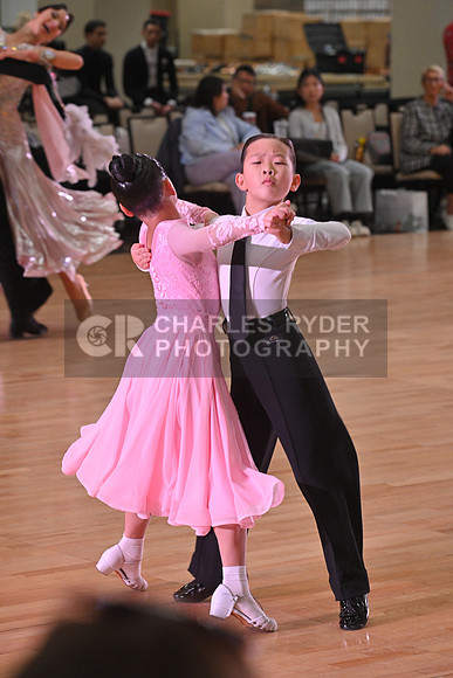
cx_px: 226
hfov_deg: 9.8
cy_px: 339
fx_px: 2641
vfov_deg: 14.7
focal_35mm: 140
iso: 2500
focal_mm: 140
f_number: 6.3
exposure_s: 1/320
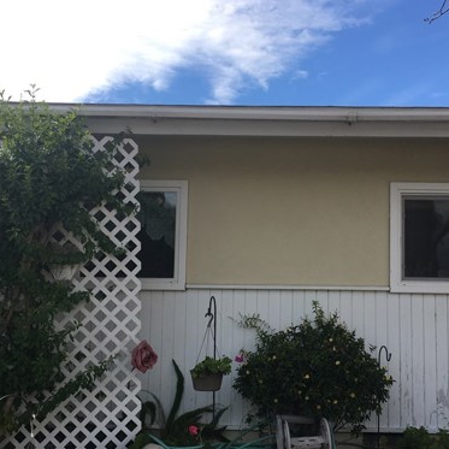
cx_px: 261
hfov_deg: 38.2
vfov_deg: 38.2
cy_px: 270
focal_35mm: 44
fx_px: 646
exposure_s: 1/1202
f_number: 2.2
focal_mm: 4.15
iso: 25
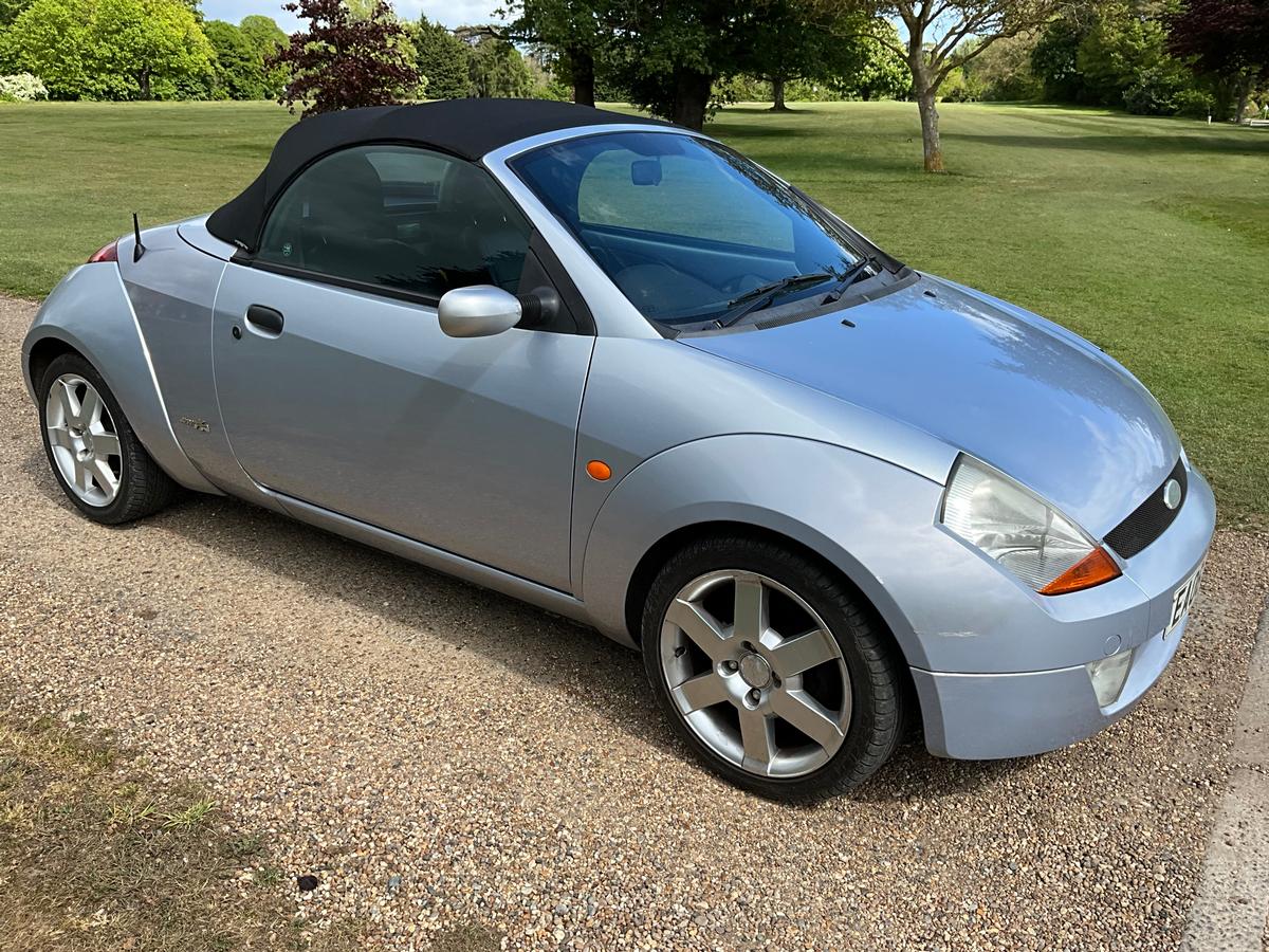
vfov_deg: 48.2
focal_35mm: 29
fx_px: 1063
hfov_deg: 61.7
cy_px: 476
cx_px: 634
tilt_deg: -20.7
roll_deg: +1.8
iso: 25
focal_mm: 3
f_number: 1.8
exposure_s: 1/1121
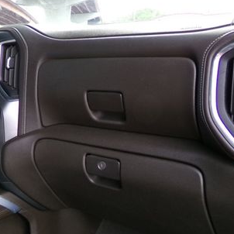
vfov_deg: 37.4
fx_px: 344
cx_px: 58
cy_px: 90
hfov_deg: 36.7
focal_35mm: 45
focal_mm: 4.3
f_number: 3.7
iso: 283
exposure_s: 1/60
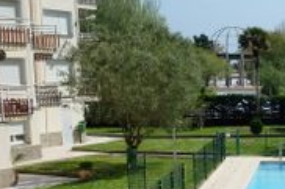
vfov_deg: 15.1
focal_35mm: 89
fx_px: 704
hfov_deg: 20.7
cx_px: 379
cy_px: 184
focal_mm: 18
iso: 400
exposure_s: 1/350
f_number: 11
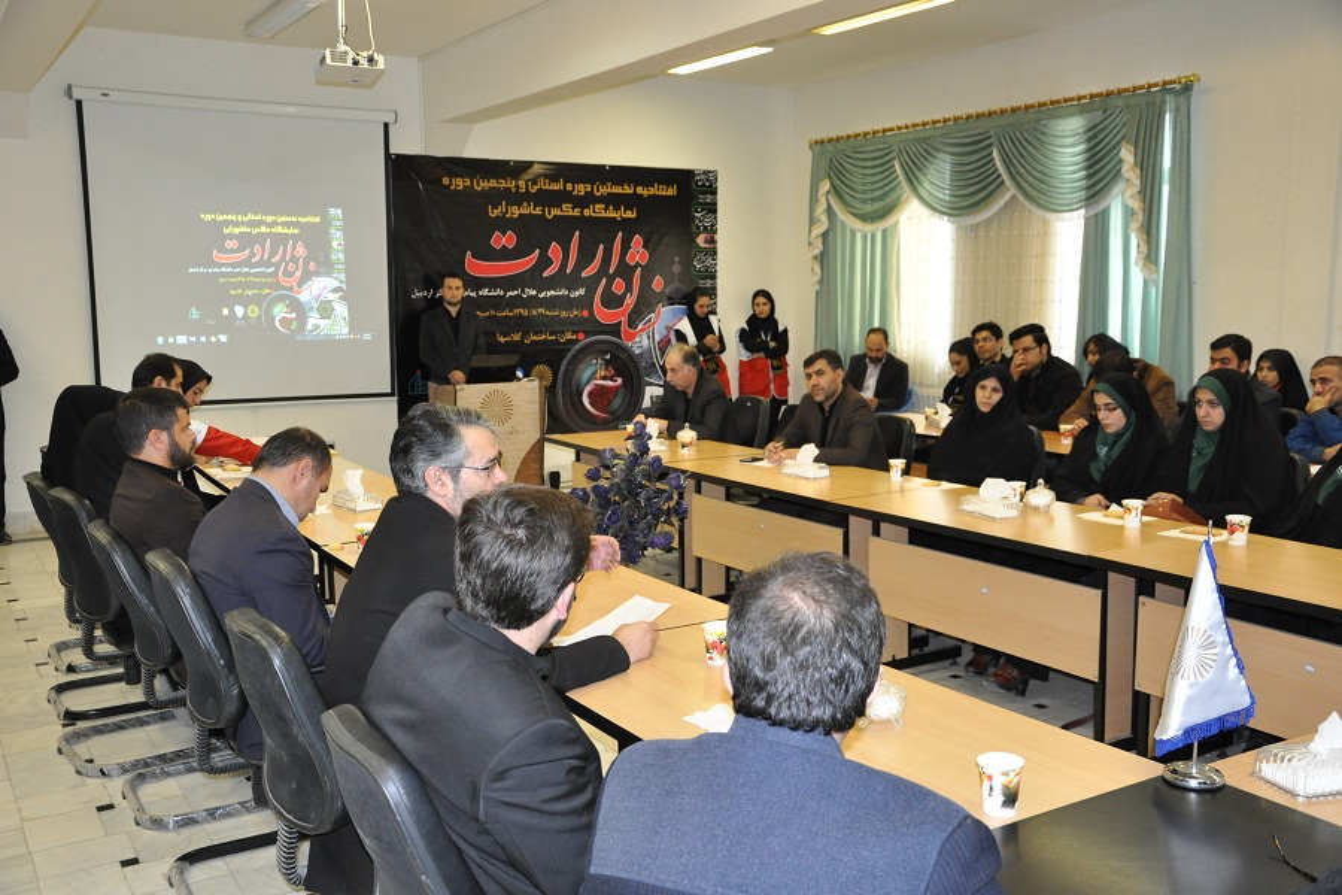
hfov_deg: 53.1
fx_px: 1342
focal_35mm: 36
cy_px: 448
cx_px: 671
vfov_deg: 36.9
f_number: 4.5
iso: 1250
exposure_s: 1/60
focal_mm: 24
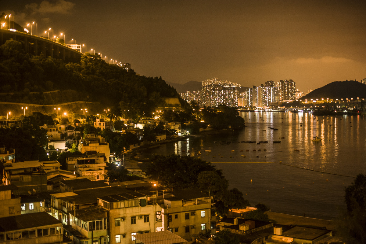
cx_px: 183
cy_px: 122
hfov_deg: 39.6
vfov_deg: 26.9
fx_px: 508
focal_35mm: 50
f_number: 2
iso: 640
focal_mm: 50
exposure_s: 1/6
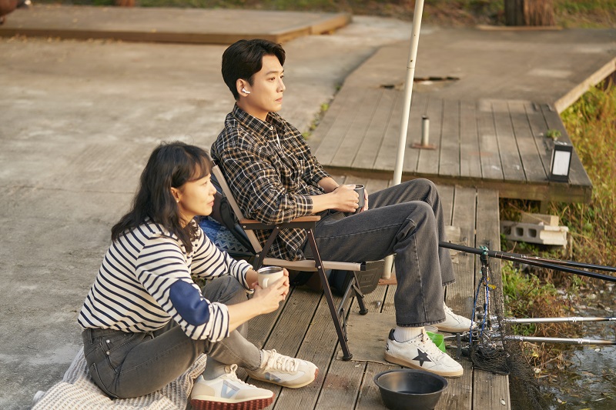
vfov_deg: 19.4
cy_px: 205
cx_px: 308
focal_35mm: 70
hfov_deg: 28.8
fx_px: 1197
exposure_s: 1/320
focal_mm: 70
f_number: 2.8
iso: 320
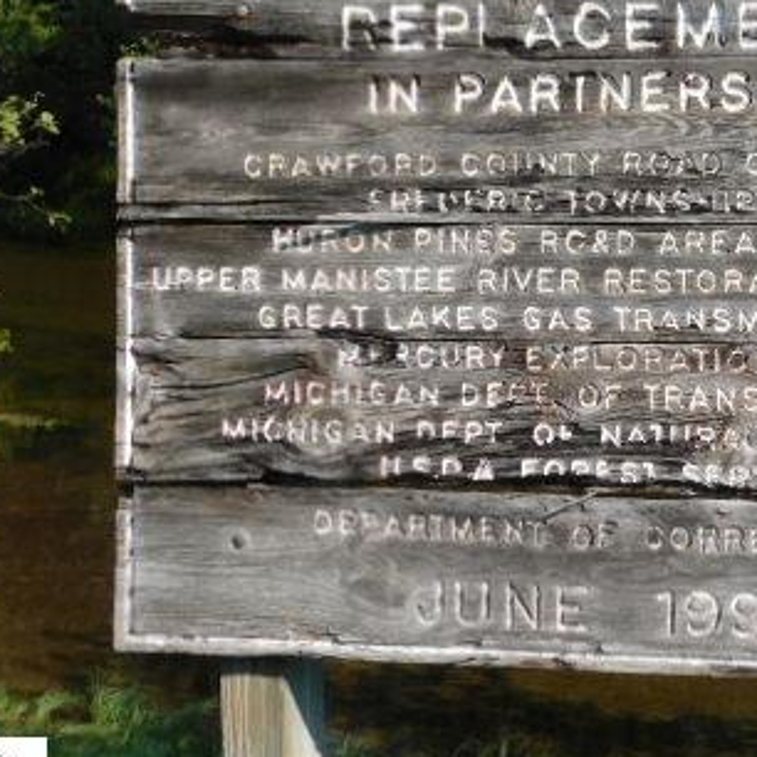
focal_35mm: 74
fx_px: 1831
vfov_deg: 23.3
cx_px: 678
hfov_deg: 22.8
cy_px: 289
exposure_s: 1/800
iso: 125
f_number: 3.6
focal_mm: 7.1
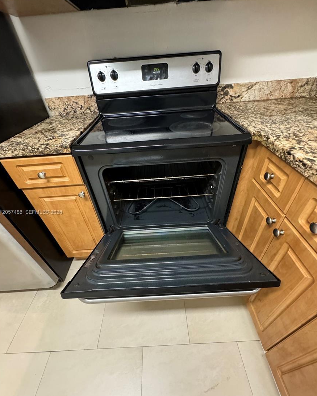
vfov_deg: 96.6
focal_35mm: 15
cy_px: 213
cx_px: 158
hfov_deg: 84.1
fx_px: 176
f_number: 2.2
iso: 1000
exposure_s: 1/60
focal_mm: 2.22
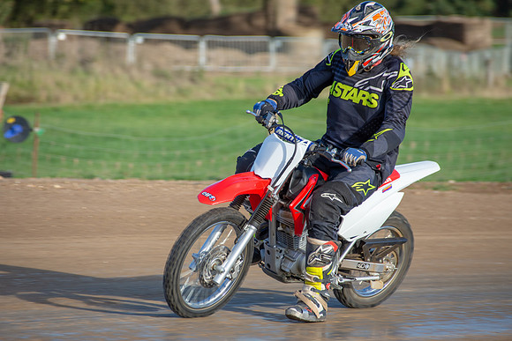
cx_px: 247
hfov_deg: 5.3
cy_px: 176
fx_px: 5518
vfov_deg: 3.5
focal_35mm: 388
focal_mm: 250
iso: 200
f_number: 6.3
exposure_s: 1/400
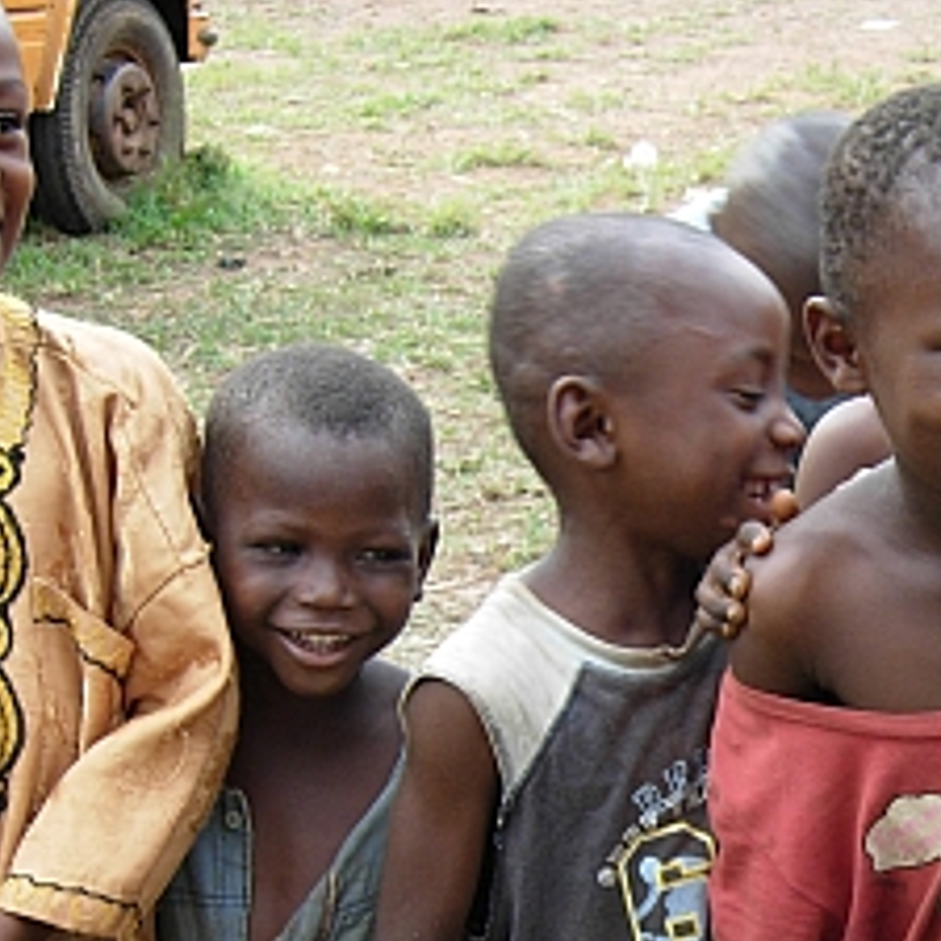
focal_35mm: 99
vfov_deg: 17.3
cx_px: 1083
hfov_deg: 16.9
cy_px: 864
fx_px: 3045
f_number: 3
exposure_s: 1/65.8
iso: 50
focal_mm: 7.5
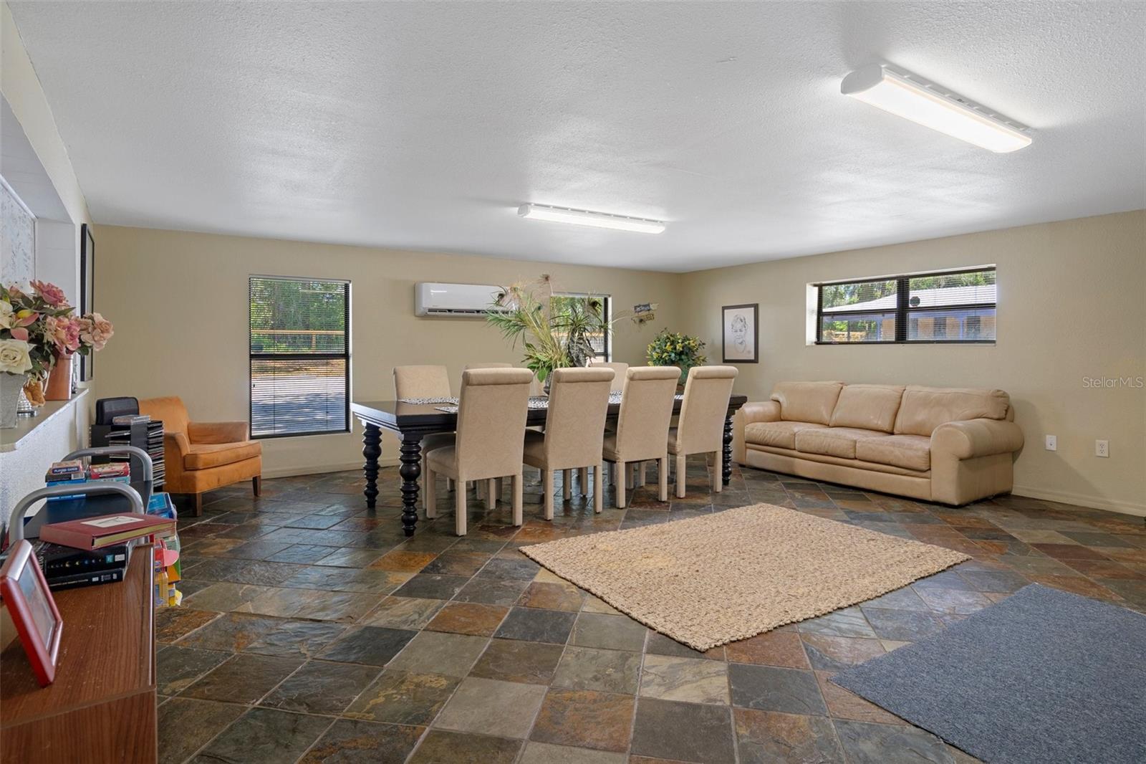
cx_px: 573
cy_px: 382
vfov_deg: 64.5
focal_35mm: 19
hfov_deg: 86.9
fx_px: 605
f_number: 9
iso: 320
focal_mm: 19
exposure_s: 1
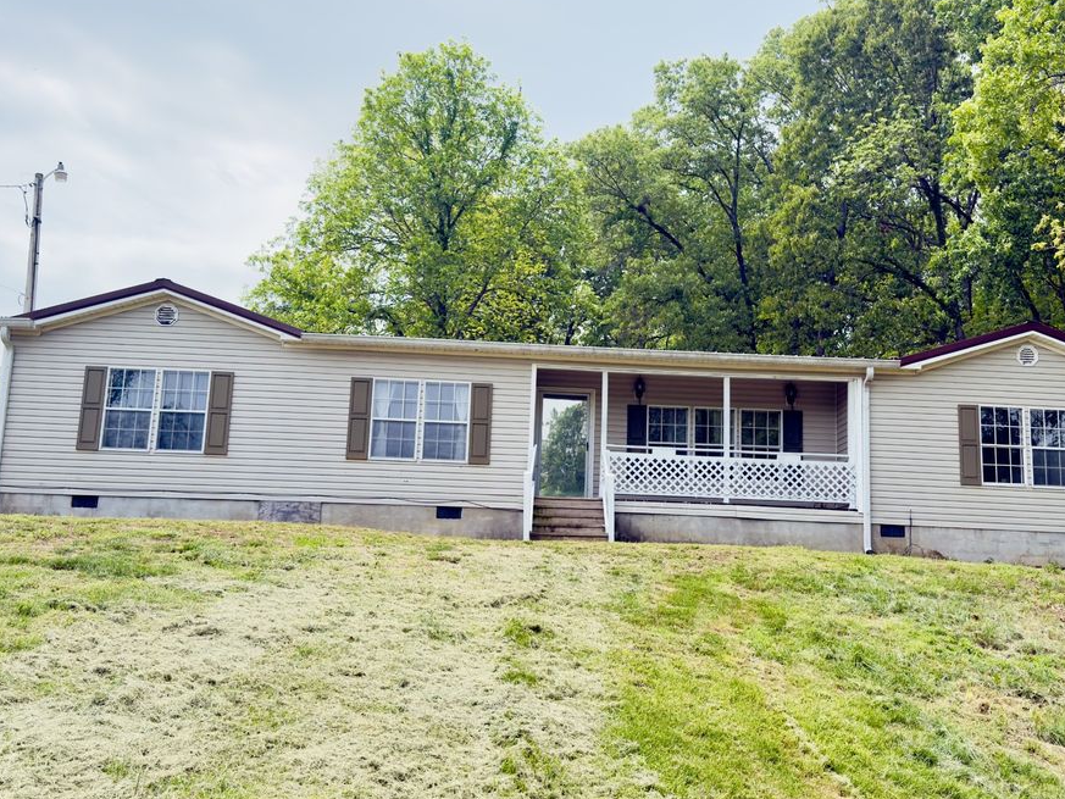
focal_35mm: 34
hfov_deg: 53.9
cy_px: 433
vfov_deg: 41.8
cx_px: 581
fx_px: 1046
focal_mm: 6.76
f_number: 1.78
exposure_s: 1/4545
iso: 80
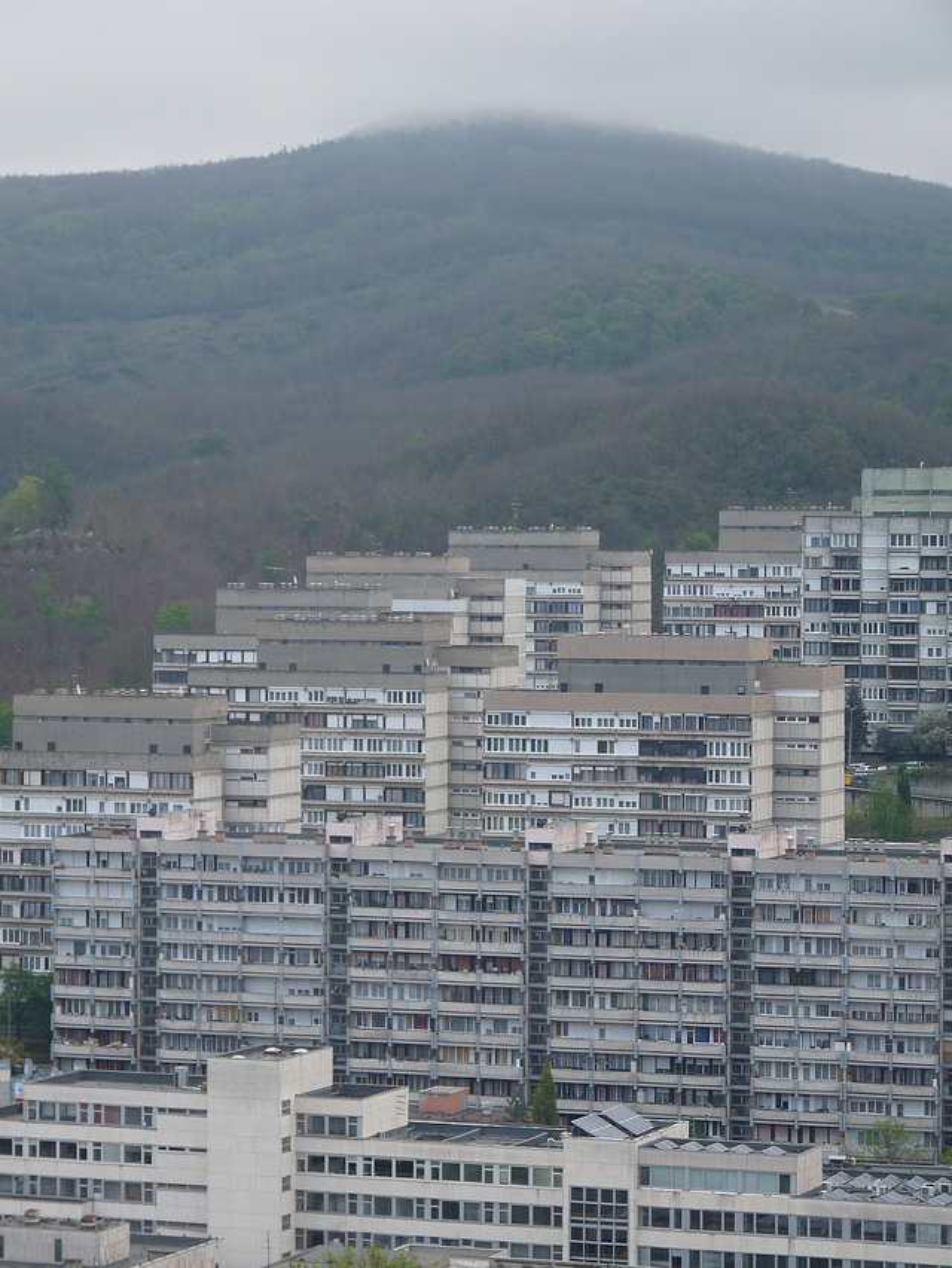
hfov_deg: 11.5
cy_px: 634
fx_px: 4729
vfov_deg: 15.3
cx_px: 476
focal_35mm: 129
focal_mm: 23
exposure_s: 1/250
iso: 100
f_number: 4
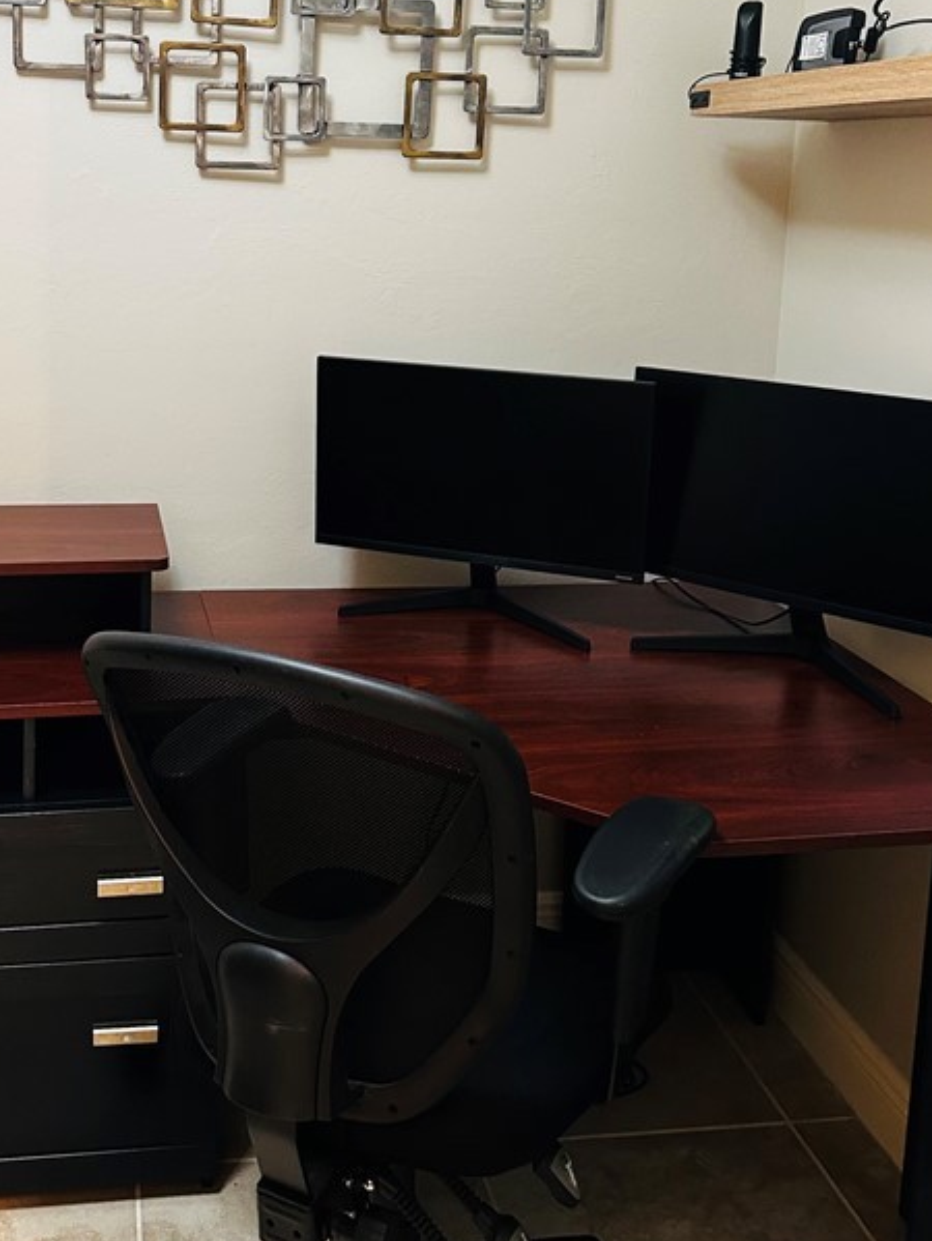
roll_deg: -2.2
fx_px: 1470
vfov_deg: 45.0
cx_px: 298
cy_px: 404
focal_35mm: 41
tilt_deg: -7.9
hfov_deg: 34.8
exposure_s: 1/60
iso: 400
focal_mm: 6.86
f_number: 1.78
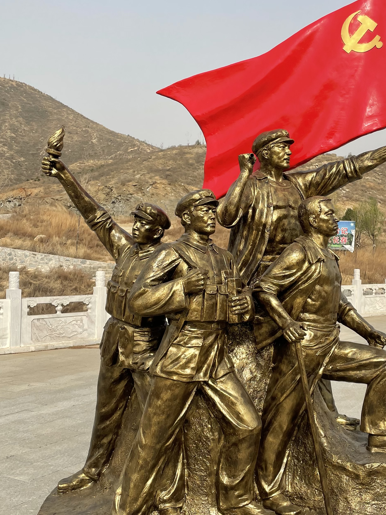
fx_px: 624
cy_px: 257
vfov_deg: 44.8
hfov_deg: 34.1
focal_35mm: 42
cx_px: 254
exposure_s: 1/3125
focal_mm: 4.2
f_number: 1.6
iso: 32
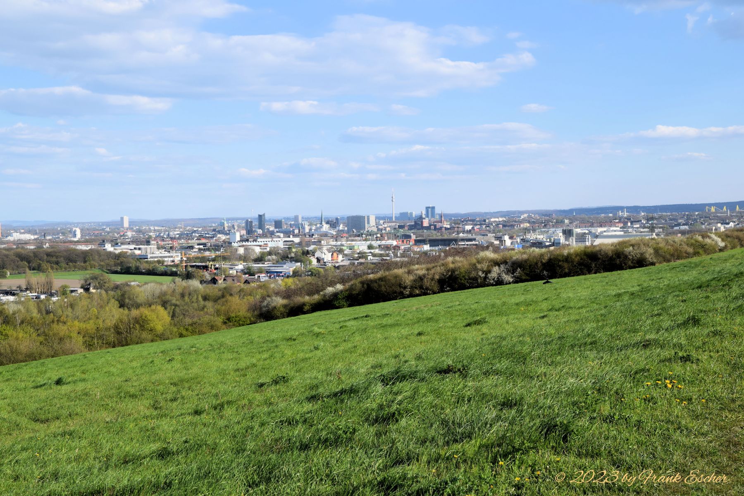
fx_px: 1178
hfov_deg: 35.1
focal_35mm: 57
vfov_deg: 23.8
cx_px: 372
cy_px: 248
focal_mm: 38
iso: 200
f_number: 10
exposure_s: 1/400
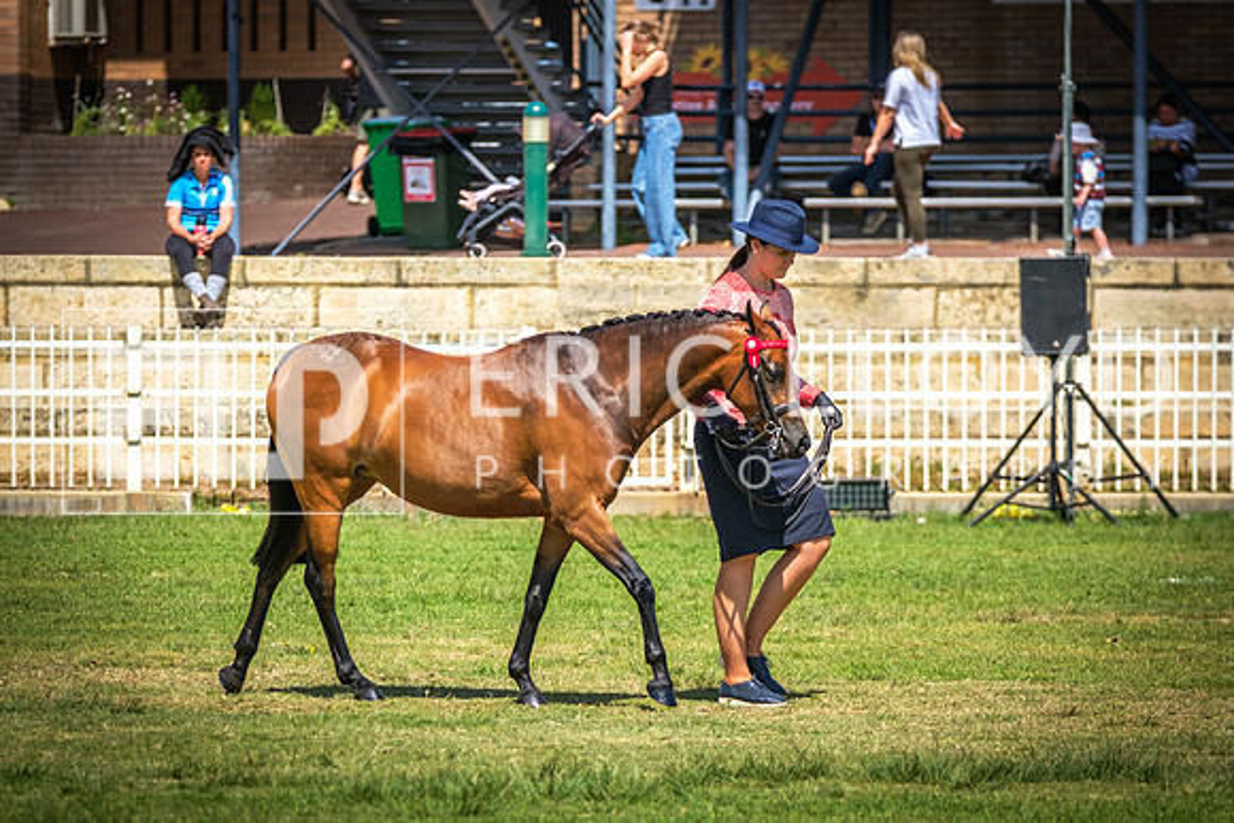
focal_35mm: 312
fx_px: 10707
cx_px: 535
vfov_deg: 4.4
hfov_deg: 6.6
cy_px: 526
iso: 320
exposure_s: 1/3200
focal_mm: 140
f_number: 3.6
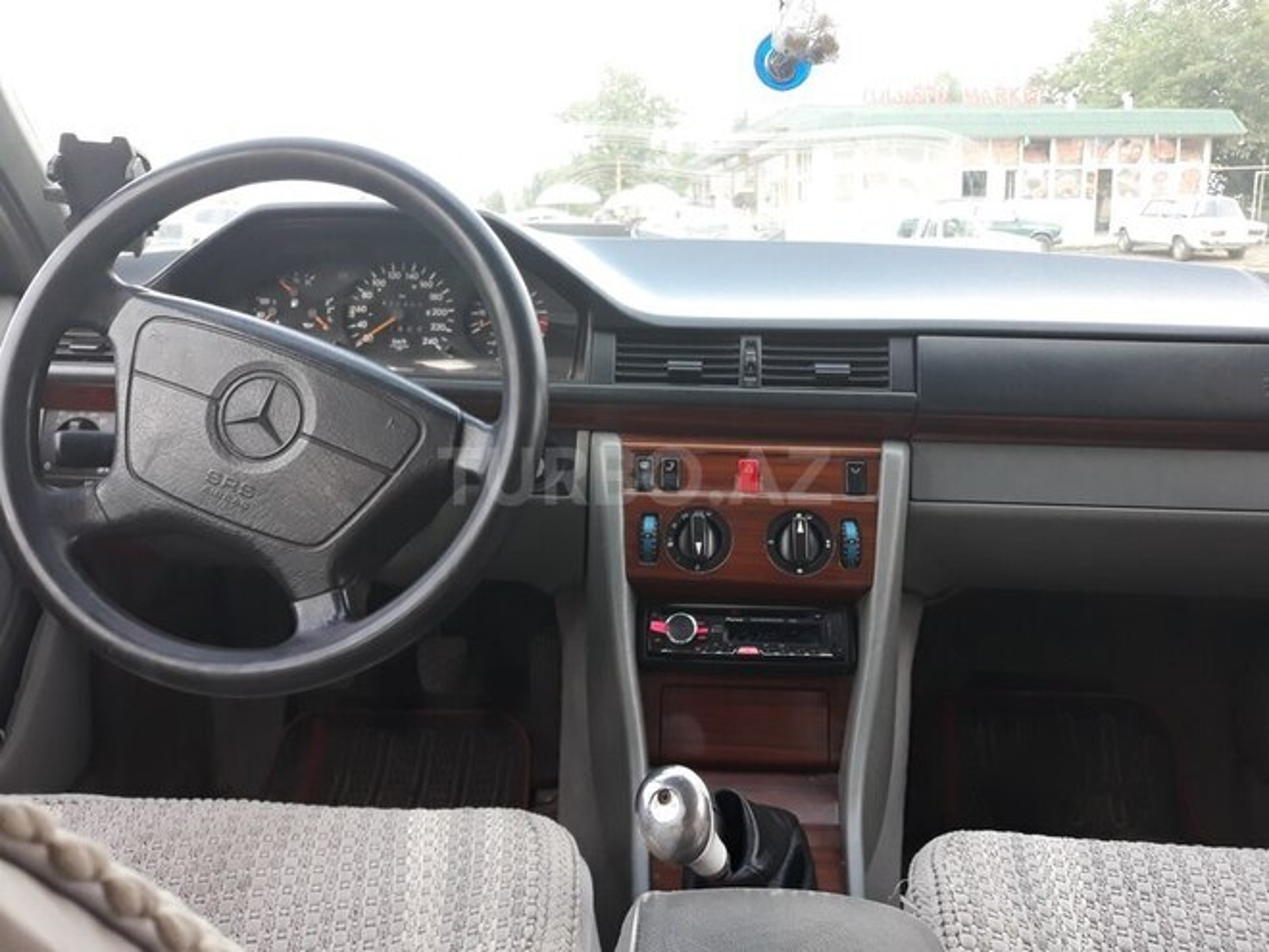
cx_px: 634
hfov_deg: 65.3
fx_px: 990
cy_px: 476
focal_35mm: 27
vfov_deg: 51.4
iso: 80
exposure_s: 1/50
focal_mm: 3.71
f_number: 1.7
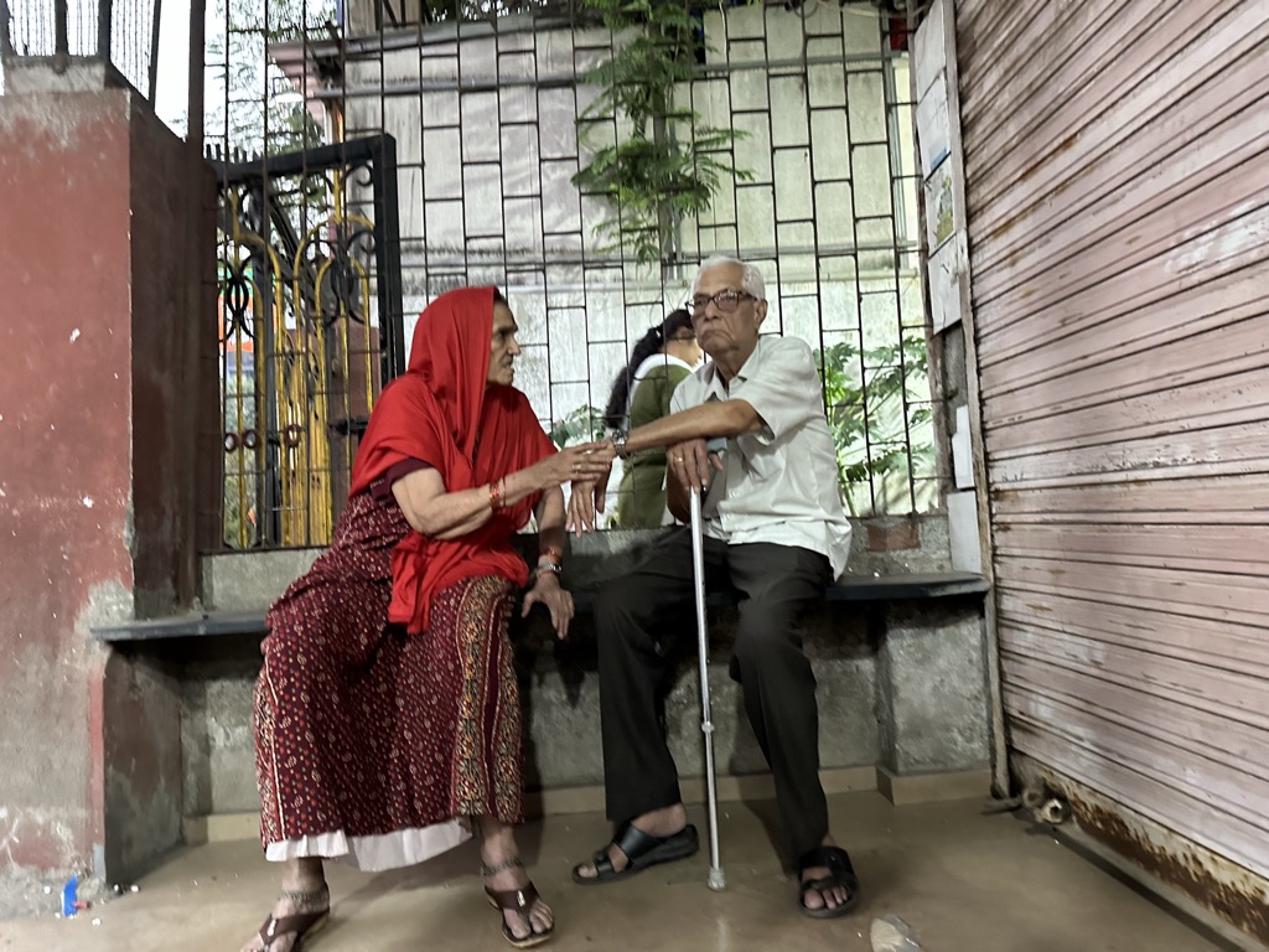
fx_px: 880
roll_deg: +2.5
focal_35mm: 24
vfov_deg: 56.8
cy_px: 476
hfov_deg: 71.6
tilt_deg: +4.9
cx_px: 634
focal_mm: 6.86
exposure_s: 1/50
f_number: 1.78
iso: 800
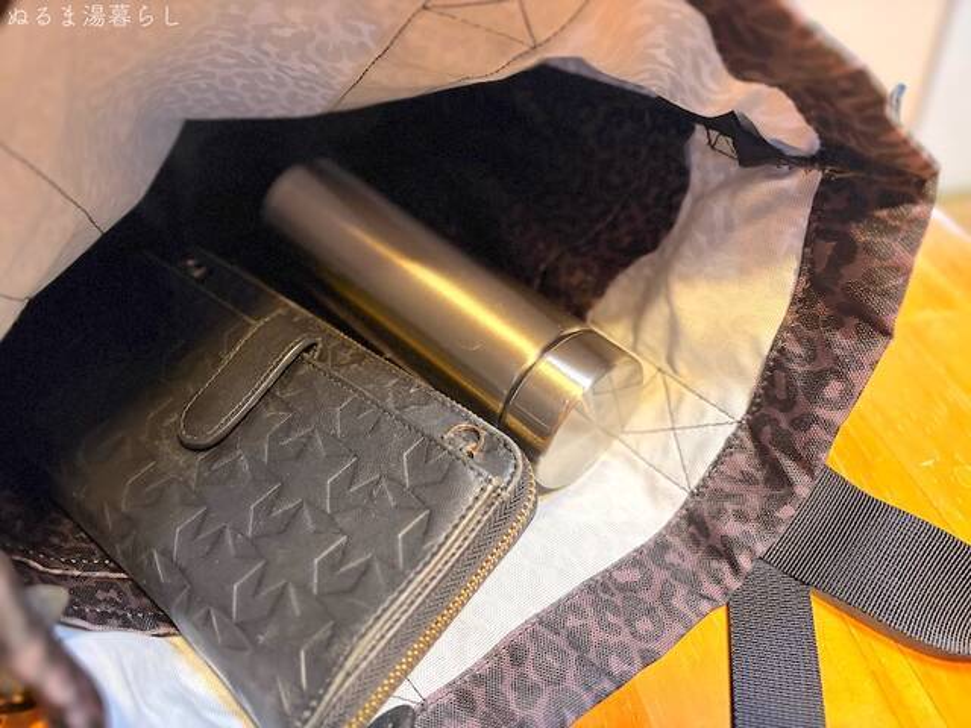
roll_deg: +6.8
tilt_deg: -43.0
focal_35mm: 26
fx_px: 729
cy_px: 364
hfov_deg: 67.3
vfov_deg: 53.1
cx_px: 486
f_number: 1.6
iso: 500
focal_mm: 5.96
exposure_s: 1/40
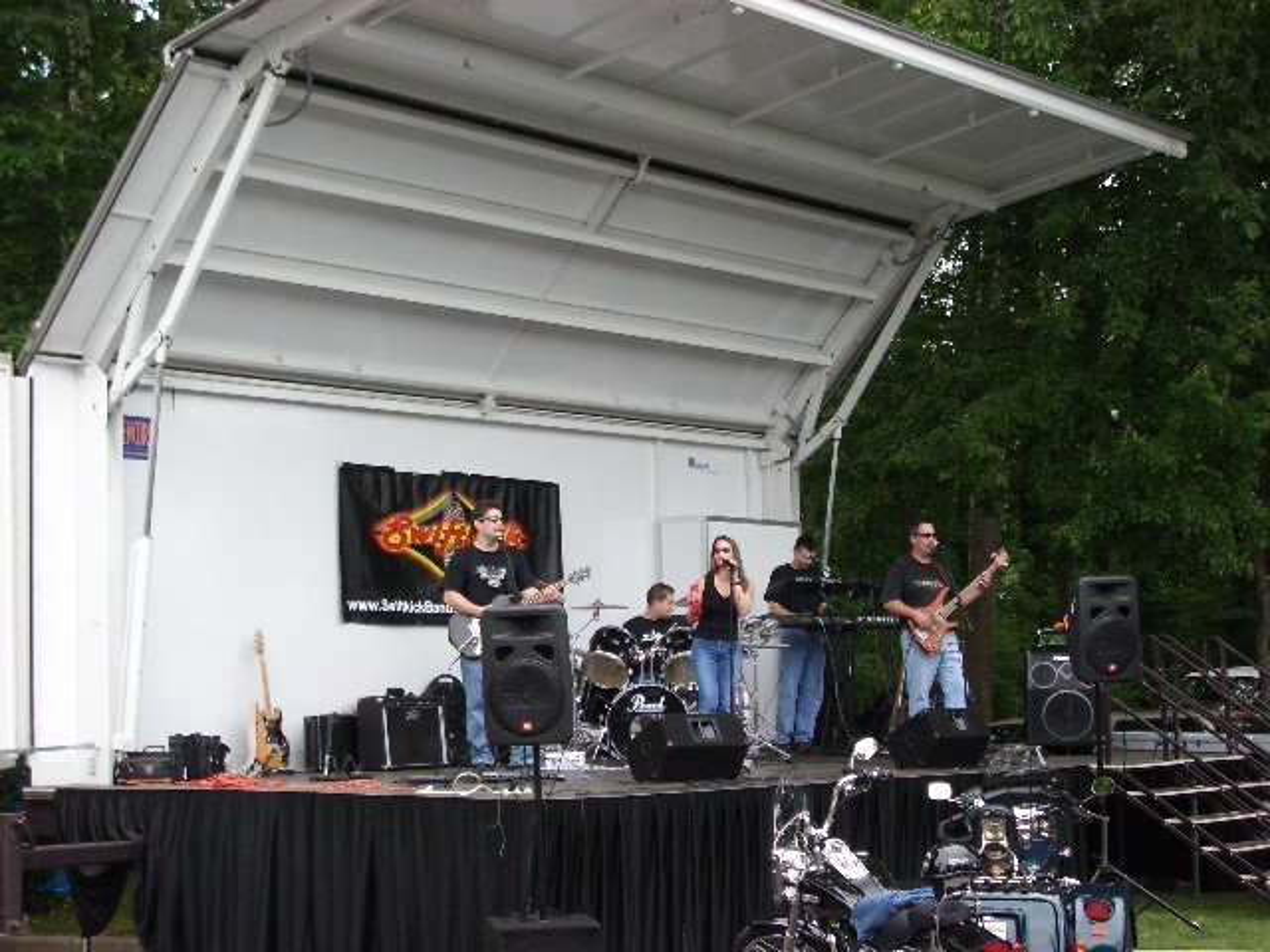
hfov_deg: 31.2
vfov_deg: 23.7
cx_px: 635
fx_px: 2275
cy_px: 476
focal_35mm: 62
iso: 200
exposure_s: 1/500
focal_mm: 10.2
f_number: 3.5
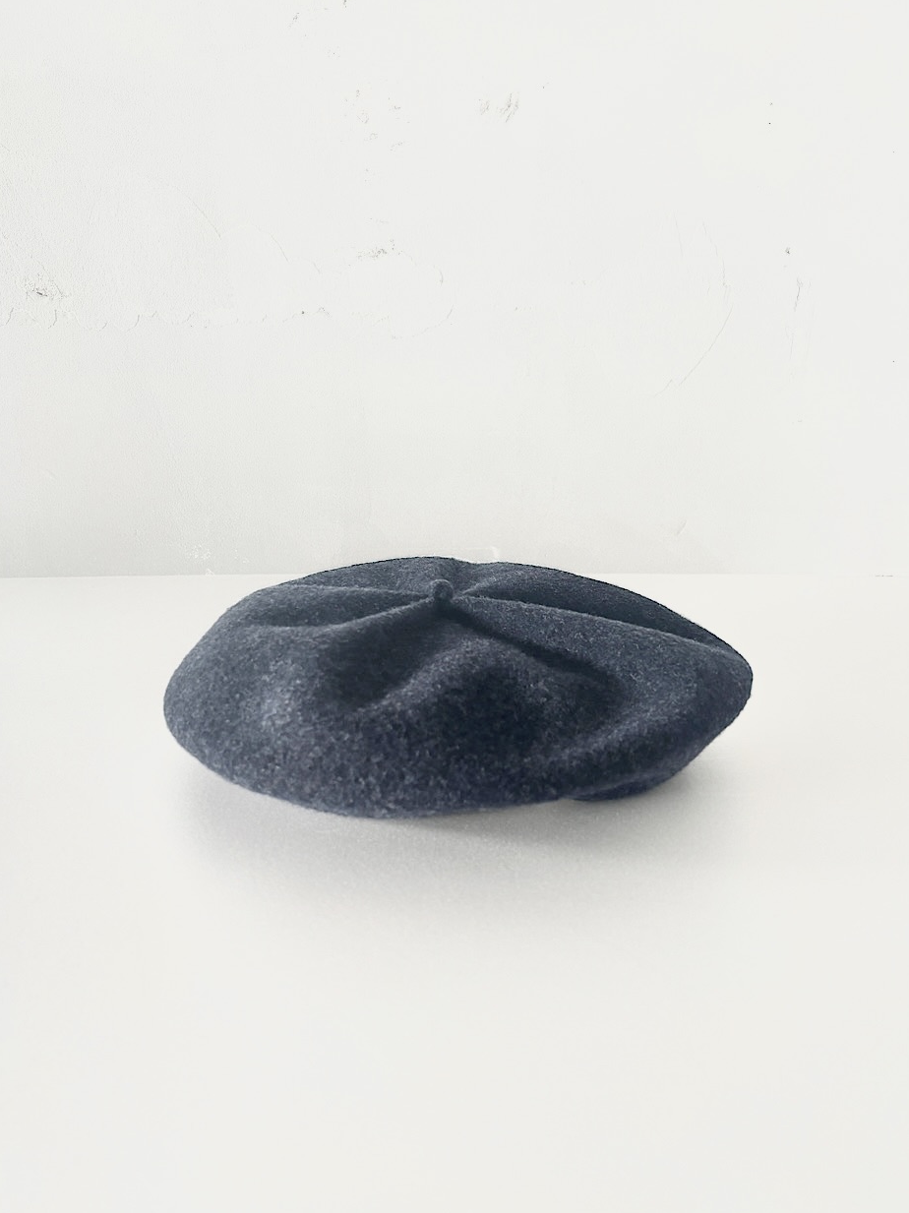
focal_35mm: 27
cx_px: 451
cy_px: 627
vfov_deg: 65.3
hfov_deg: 51.3
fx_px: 946
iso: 125
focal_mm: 5.96
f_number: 1.6
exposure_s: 1/93
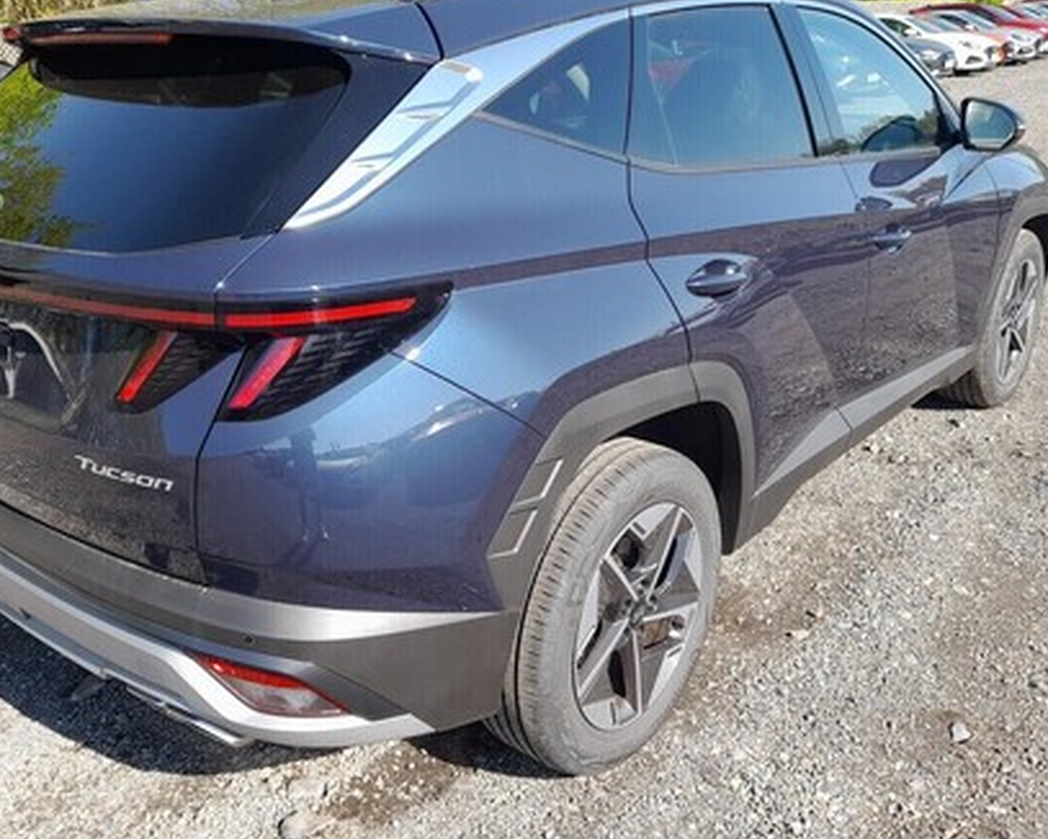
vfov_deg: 44.5
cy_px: 374
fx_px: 1024
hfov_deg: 54.2
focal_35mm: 33
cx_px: 492
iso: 20
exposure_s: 1/196
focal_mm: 4.6
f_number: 2
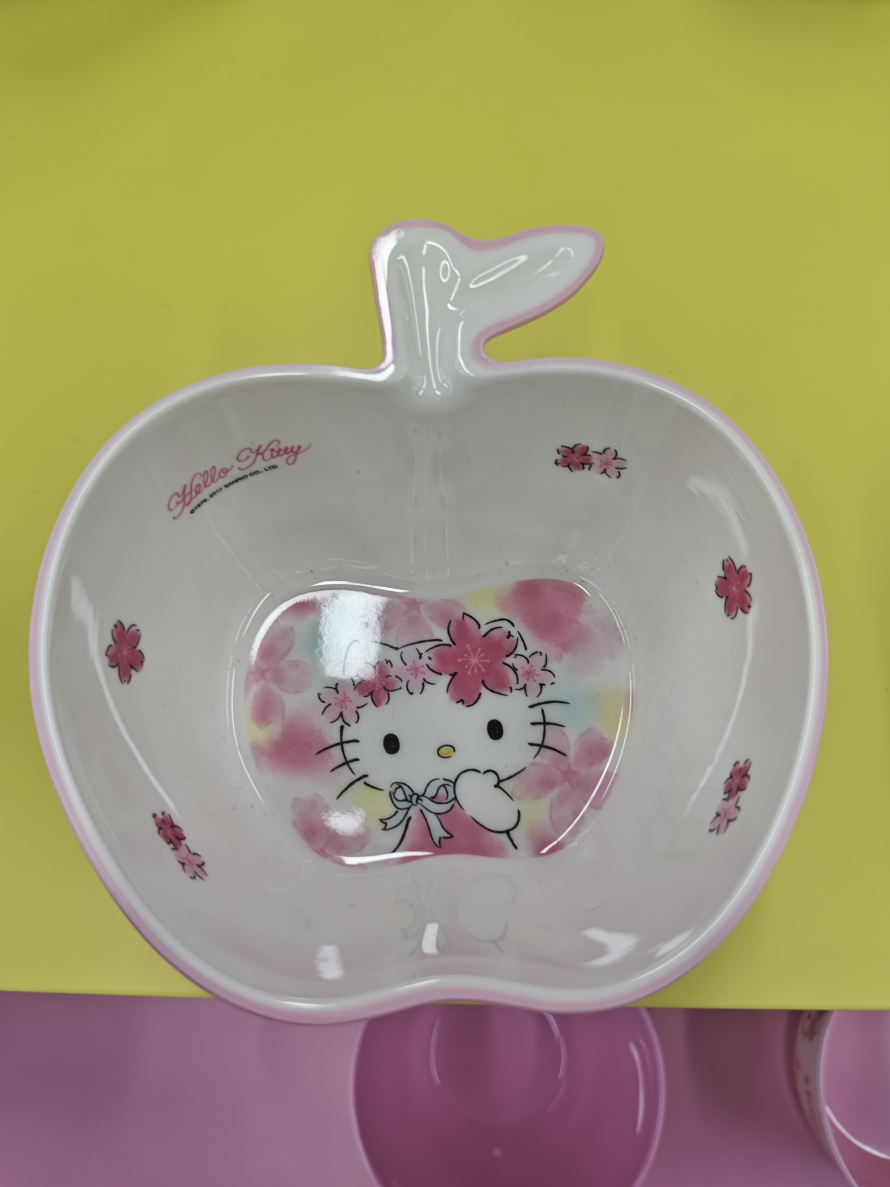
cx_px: 445
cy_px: 594
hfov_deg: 58.9
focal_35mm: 23
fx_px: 788
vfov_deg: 73.9
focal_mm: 5.56
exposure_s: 1/100
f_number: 1.88
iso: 64
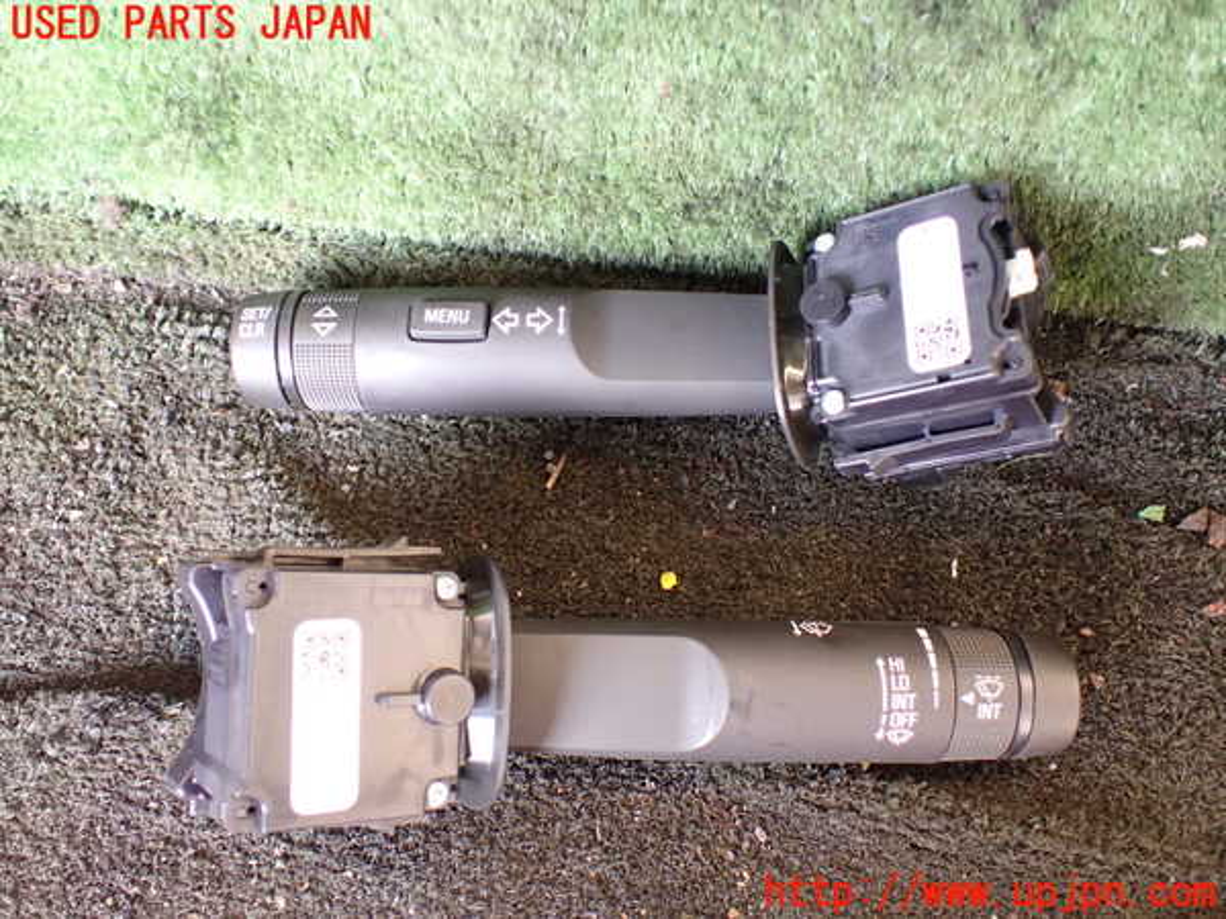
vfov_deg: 46.8
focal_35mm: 30
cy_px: 460
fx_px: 1063
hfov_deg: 60.0
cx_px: 613
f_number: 2.3
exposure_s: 1/100
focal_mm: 5.4
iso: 800
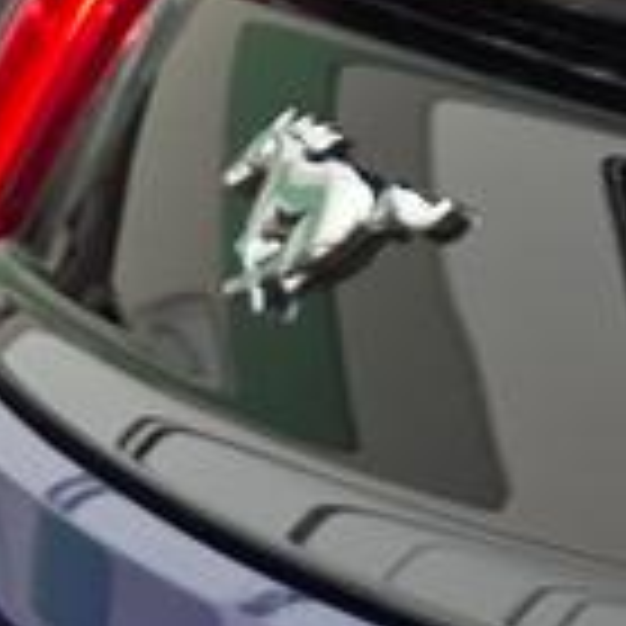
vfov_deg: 9.3
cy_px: 437
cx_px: 2576
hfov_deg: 6.9
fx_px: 3826
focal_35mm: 187
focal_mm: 6.3
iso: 80
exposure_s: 1/2397
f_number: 1.7
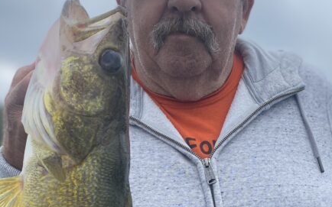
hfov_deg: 31.5
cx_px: 183
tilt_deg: -4.1
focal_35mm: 65
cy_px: 238
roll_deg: -0.7
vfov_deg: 19.0
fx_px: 588
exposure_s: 1/1072
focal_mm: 4.25
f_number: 1.8
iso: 32
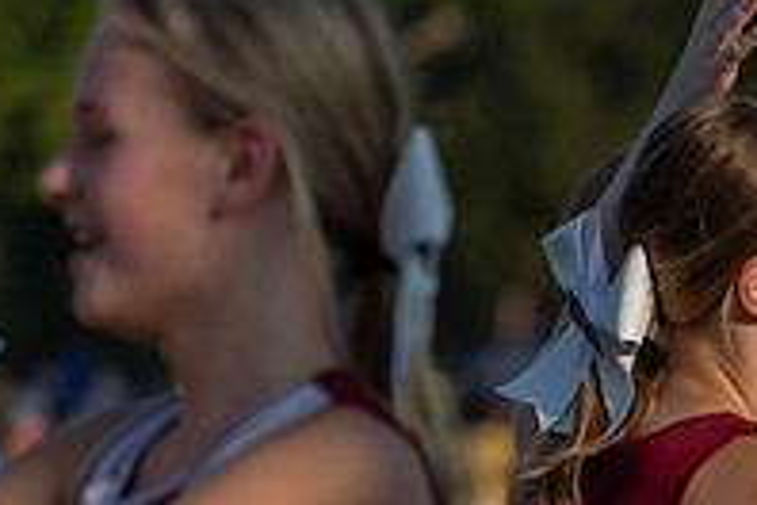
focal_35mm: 631
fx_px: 13267
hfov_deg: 3.3
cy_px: 603
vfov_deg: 2.2
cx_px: 1028
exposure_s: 1/1250
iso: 160
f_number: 5.6
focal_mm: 215
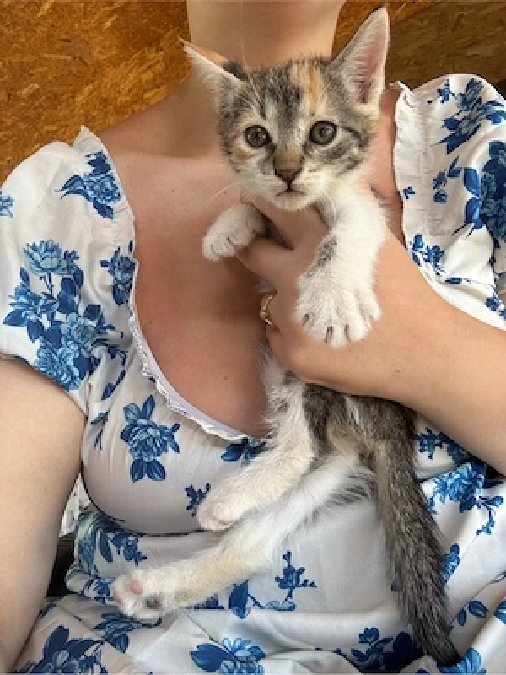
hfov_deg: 58.9
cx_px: 253
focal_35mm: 23
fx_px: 448
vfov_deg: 73.9
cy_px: 338
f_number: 1.9
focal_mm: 2.69
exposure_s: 1/121
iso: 50
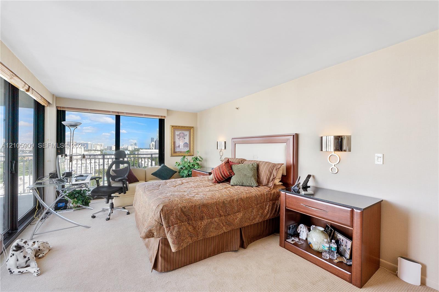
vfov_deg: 77.3
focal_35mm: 15
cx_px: 220
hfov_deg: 100.4
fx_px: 183
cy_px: 146
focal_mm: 10
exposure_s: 1/30
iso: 500
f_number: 8
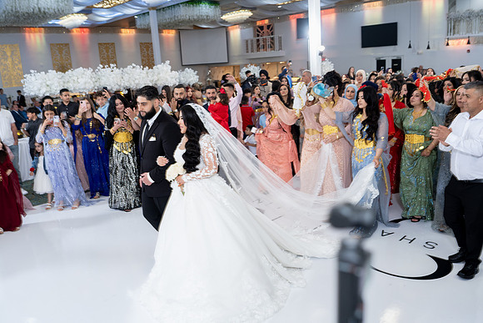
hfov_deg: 65.5
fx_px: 376
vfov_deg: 46.4
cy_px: 162
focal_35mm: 28
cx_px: 242
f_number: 2.8
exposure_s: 1/160
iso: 800
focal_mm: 28
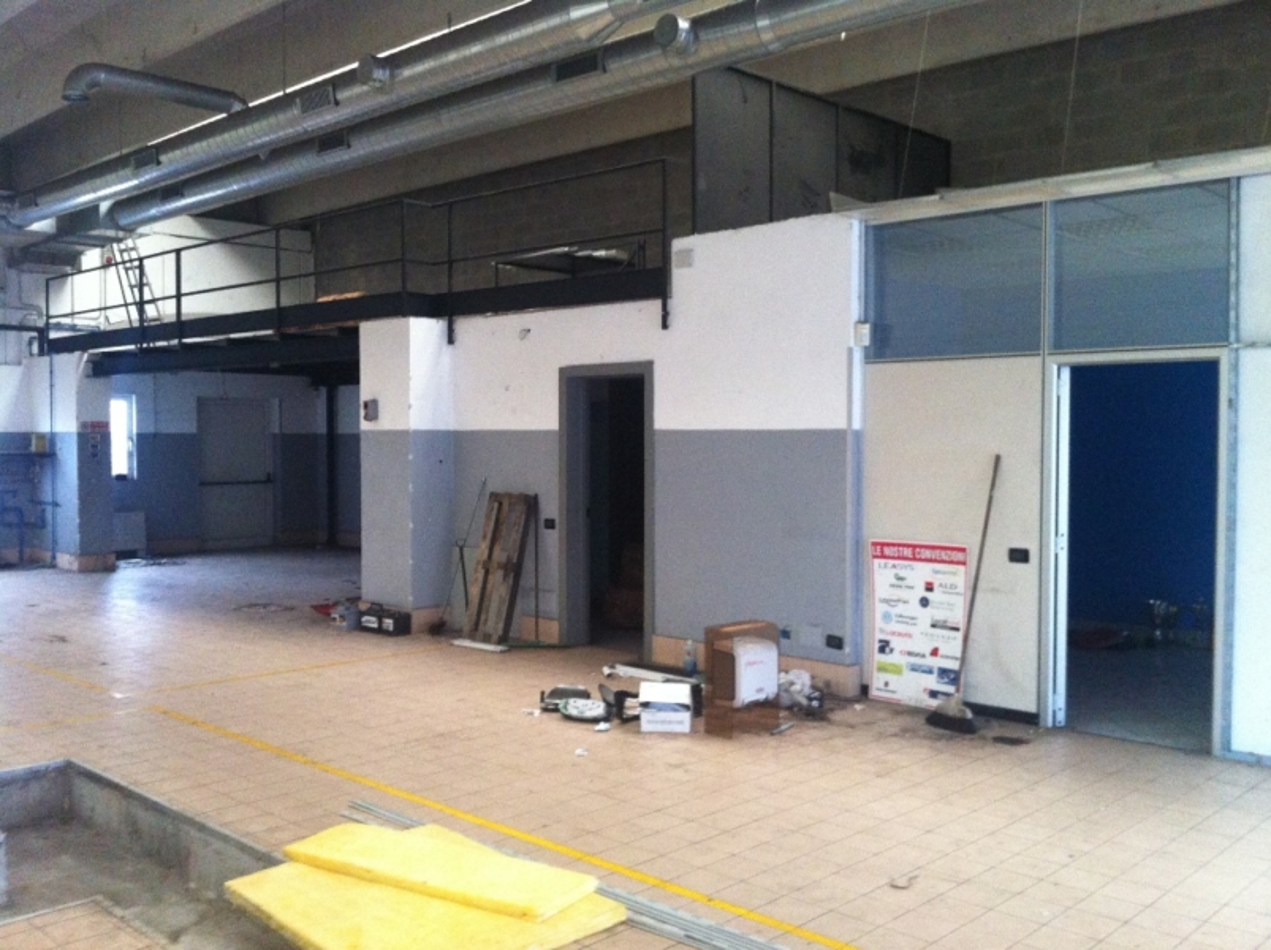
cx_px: 636
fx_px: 1283
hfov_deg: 52.7
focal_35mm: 35
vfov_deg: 40.6
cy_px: 475
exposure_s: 1/15
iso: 320
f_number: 2.8
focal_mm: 3.85
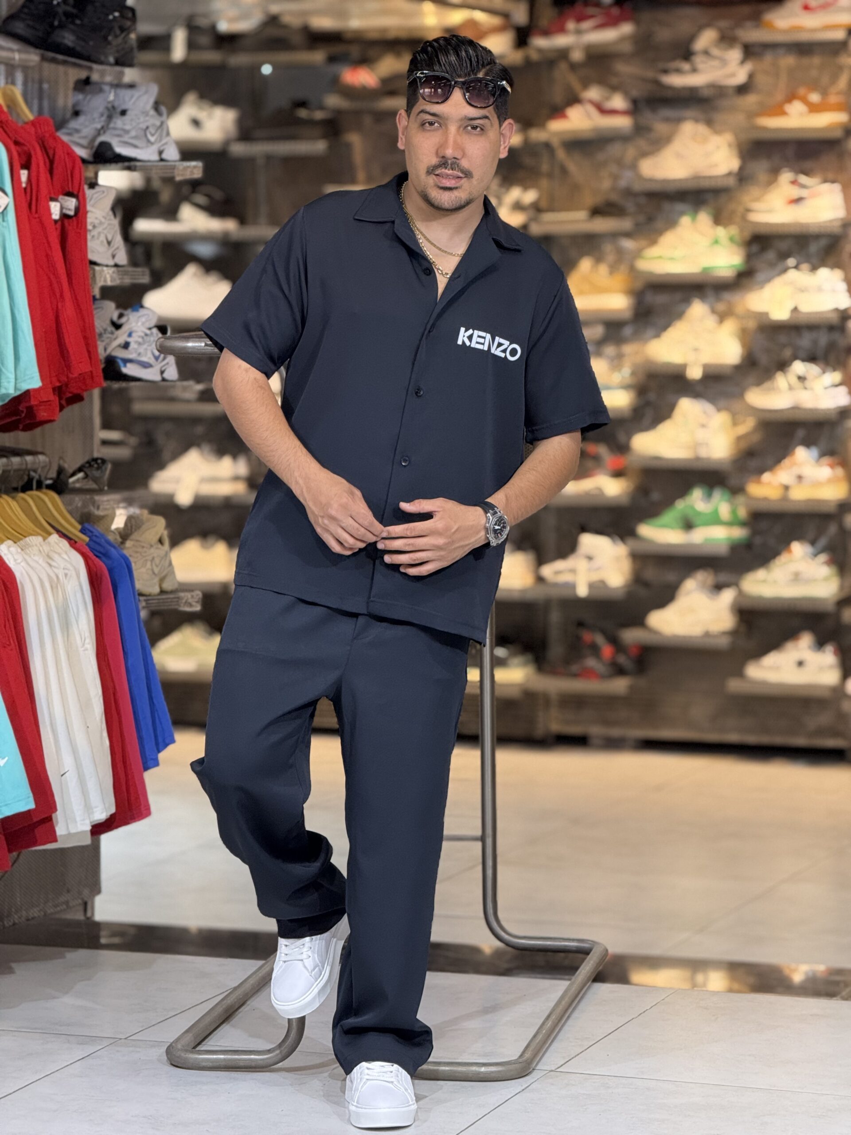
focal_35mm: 120
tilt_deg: -4.1
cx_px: 426
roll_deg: -1.1
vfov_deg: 16.4
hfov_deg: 12.3
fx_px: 3933
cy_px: 568
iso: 400
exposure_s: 1/100
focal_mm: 15.66
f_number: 2.8
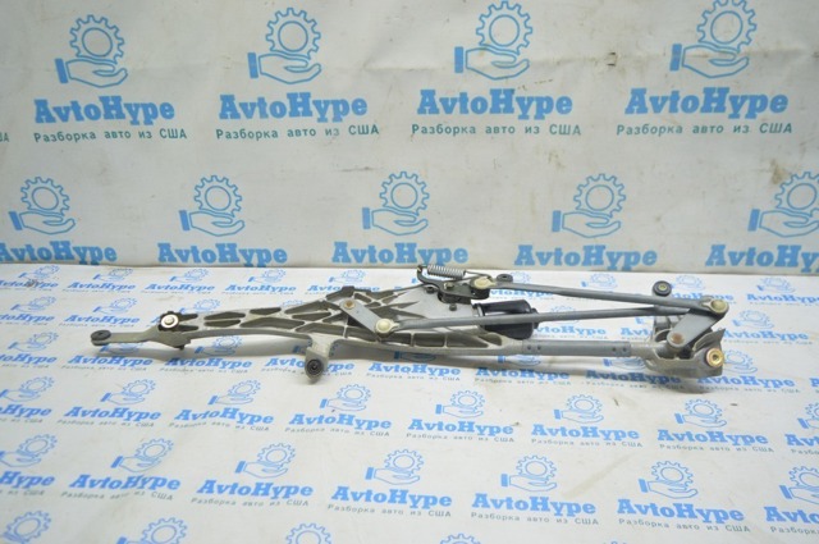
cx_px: 410
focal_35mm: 30
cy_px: 272
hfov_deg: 62.0
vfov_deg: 43.5
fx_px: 682
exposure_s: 1/40
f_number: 3.5
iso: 400
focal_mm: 20
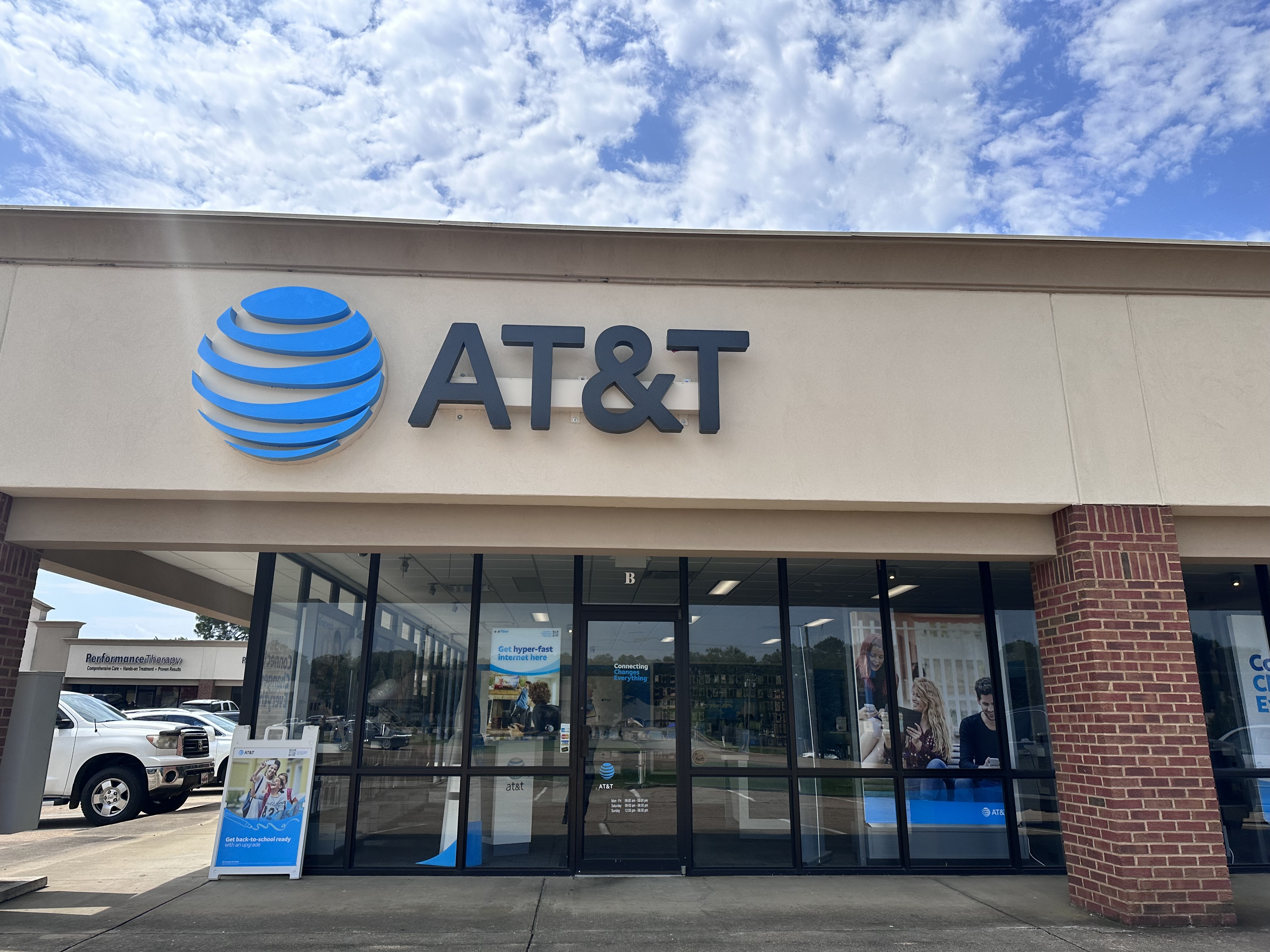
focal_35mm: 24
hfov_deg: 71.6
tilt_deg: +14.3
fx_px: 881
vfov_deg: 56.8
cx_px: 635
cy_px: 476
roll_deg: +0.2
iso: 80
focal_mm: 6.86
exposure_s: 1/7042
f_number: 1.78
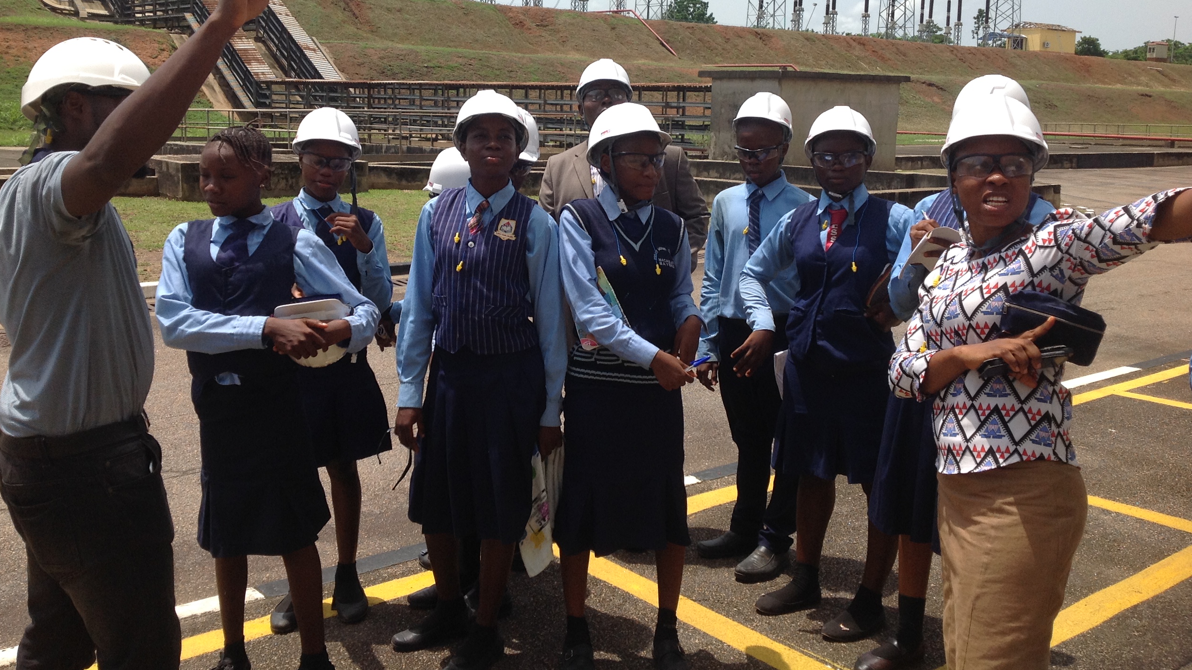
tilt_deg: -3.6
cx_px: 589
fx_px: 1233
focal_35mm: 39
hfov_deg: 51.6
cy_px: 237
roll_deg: -2.6
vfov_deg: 30.2
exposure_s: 1/1592
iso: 50
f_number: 2.4
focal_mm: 4.28
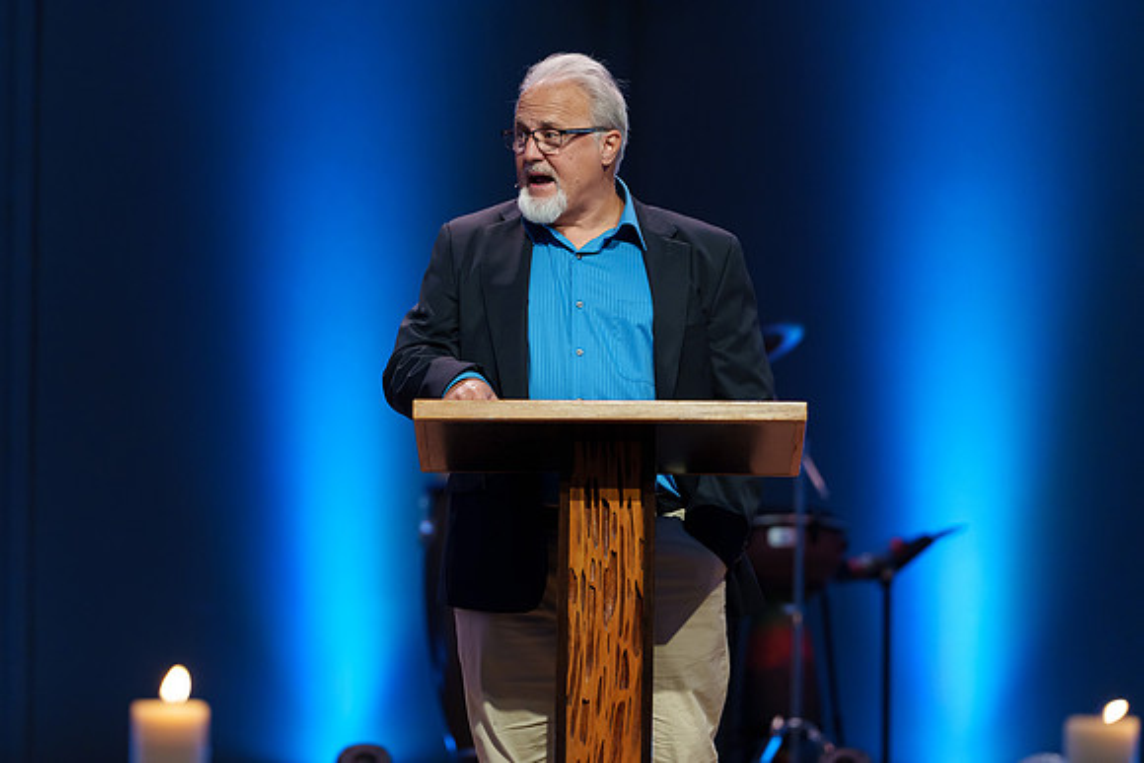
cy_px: 374
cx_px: 524
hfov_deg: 9.5
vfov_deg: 6.3
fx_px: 6895
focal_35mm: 217
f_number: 3.5
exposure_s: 1/200
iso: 1600
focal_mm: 200
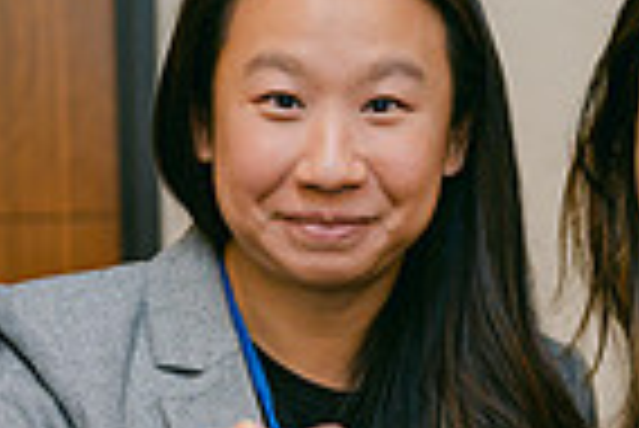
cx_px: 495
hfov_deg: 10.0
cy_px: 487
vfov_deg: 6.6
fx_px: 3660
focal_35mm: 206
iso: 500
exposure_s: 1/125
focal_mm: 50
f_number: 2
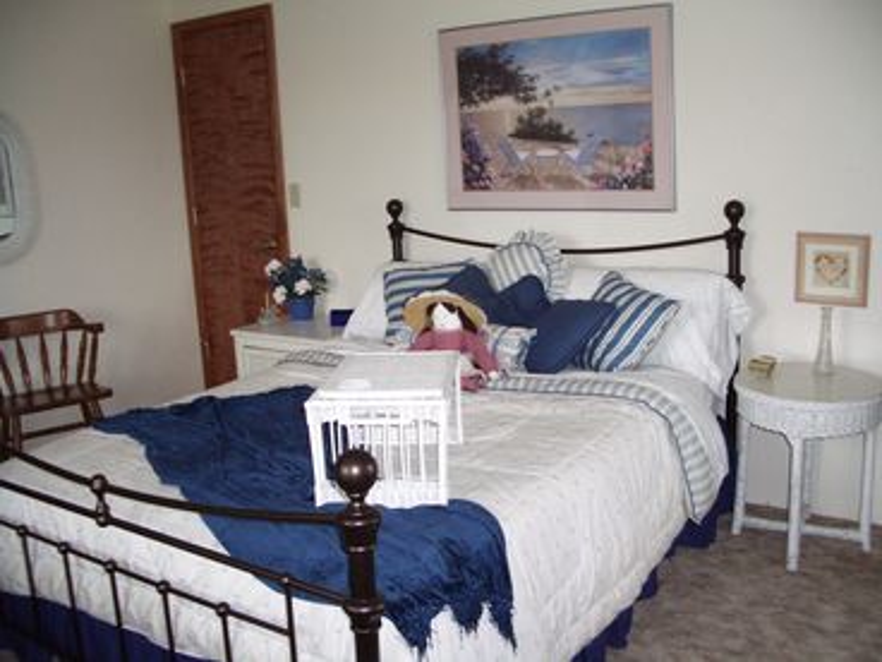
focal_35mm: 35
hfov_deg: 52.6
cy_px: 331
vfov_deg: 40.7
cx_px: 441
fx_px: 892
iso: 200
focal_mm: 5.8
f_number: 2.6
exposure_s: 1/60
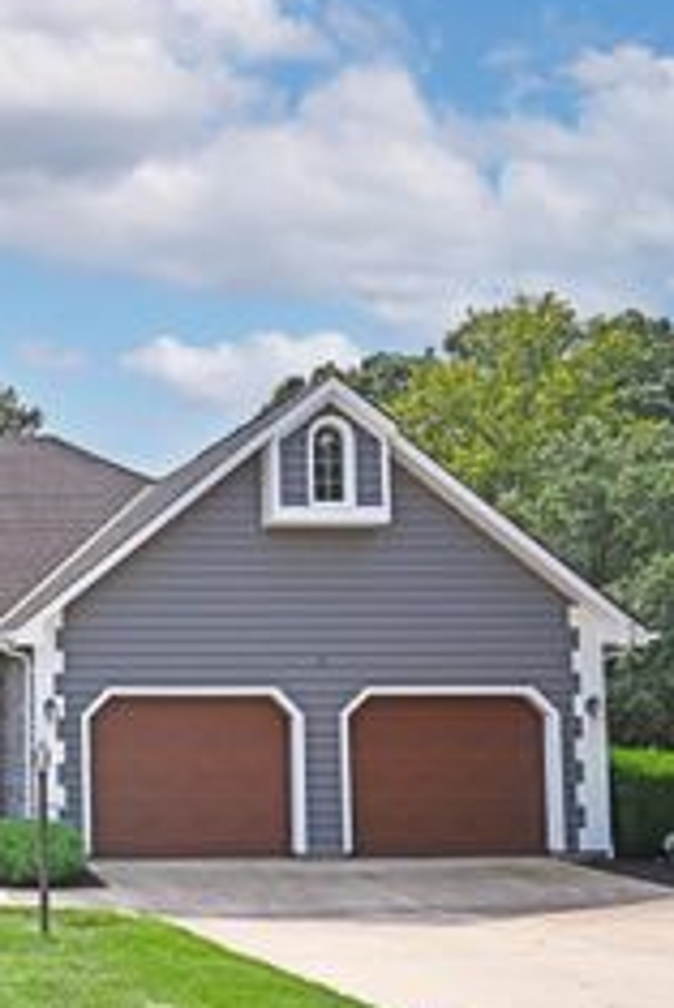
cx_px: -167
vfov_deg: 53.5
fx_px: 983
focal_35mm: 35
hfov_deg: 30.9
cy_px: 650
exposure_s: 1/400
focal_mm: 16.5
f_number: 7.1
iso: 100
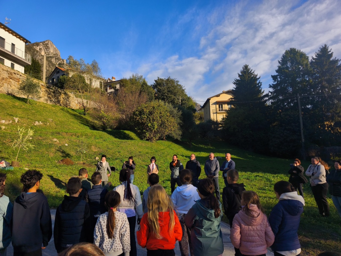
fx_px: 227
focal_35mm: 23
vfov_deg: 58.9
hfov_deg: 73.9
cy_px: 128
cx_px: 170
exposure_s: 1/2421
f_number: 1.6
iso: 50
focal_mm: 6.57
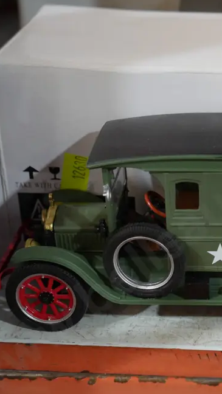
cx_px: 221
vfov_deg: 33.8
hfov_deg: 18.9
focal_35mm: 62
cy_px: 206
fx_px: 648
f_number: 4
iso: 1000
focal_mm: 18
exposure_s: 1/60
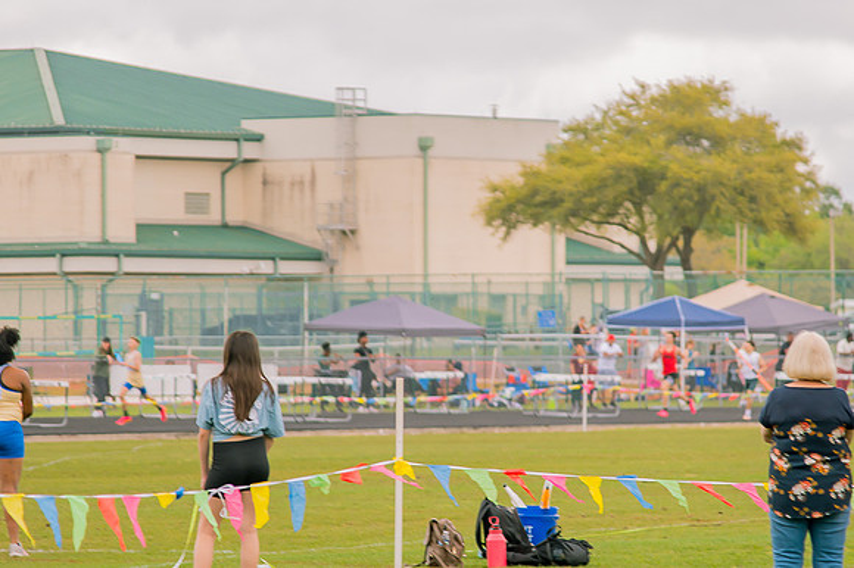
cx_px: 484
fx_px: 6039
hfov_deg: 8.1
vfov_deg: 5.4
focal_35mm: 255
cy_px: 300
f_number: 4
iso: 200
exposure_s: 1/200
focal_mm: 120
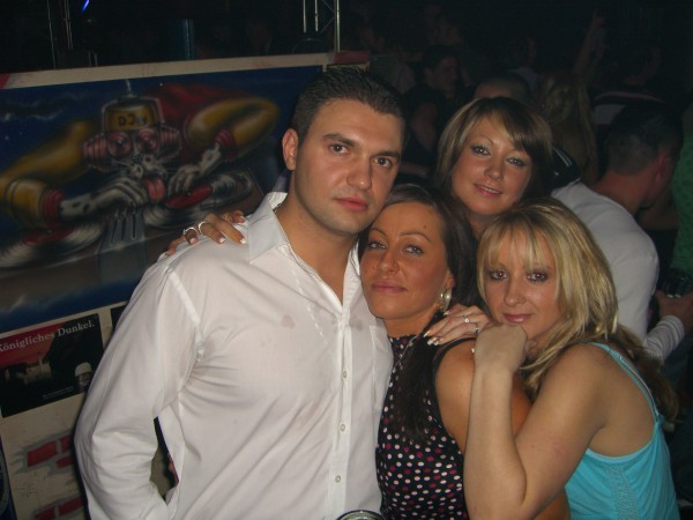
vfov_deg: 37.7
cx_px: 346
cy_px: 260
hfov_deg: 49.0
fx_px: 761
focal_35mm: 38
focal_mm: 7.9
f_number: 2.8
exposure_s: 1/60
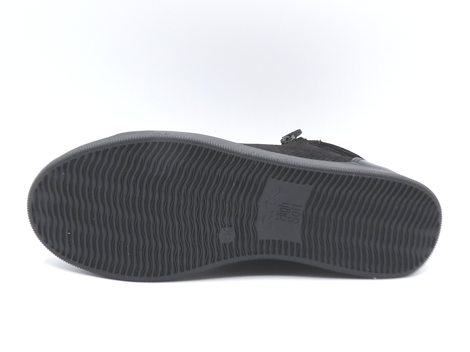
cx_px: 235
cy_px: 176
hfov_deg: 38.2
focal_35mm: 50
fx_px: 679
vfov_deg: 29.1
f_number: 4
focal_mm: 5
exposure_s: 1/125
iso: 100
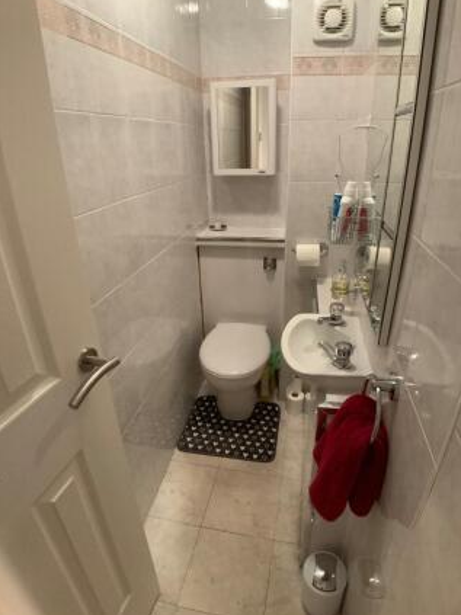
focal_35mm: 30
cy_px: 302
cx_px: 236
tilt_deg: -26.1
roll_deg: +2.7
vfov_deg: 60.0
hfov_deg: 46.8
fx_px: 533
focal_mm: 3
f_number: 1.8
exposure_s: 1/33
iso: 200
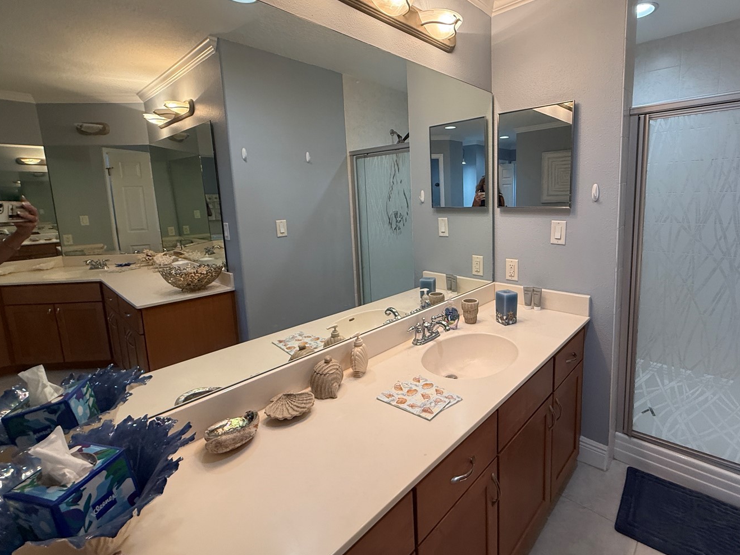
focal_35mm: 17
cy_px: 247
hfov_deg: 90.2
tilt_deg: -4.9
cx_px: 434
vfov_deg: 74.5
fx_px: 363
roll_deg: +2.1
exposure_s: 1/120
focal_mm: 2.22
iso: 200
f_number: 2.2
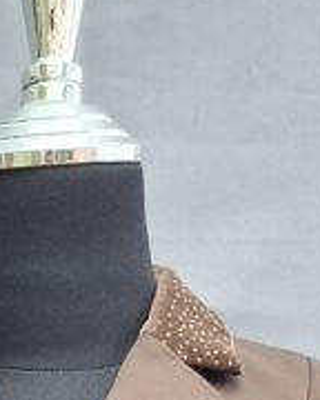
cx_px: -102
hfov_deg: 14.7
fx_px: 1184
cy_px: 753
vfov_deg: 15.9
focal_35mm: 100
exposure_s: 1/100
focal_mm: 5.54
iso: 160
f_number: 1.8
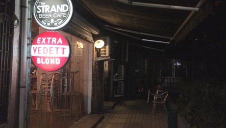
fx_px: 204
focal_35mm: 34
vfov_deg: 34.7
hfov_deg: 58.0
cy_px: 58
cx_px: 110
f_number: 2.2
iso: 320
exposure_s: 1/17
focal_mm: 4.12
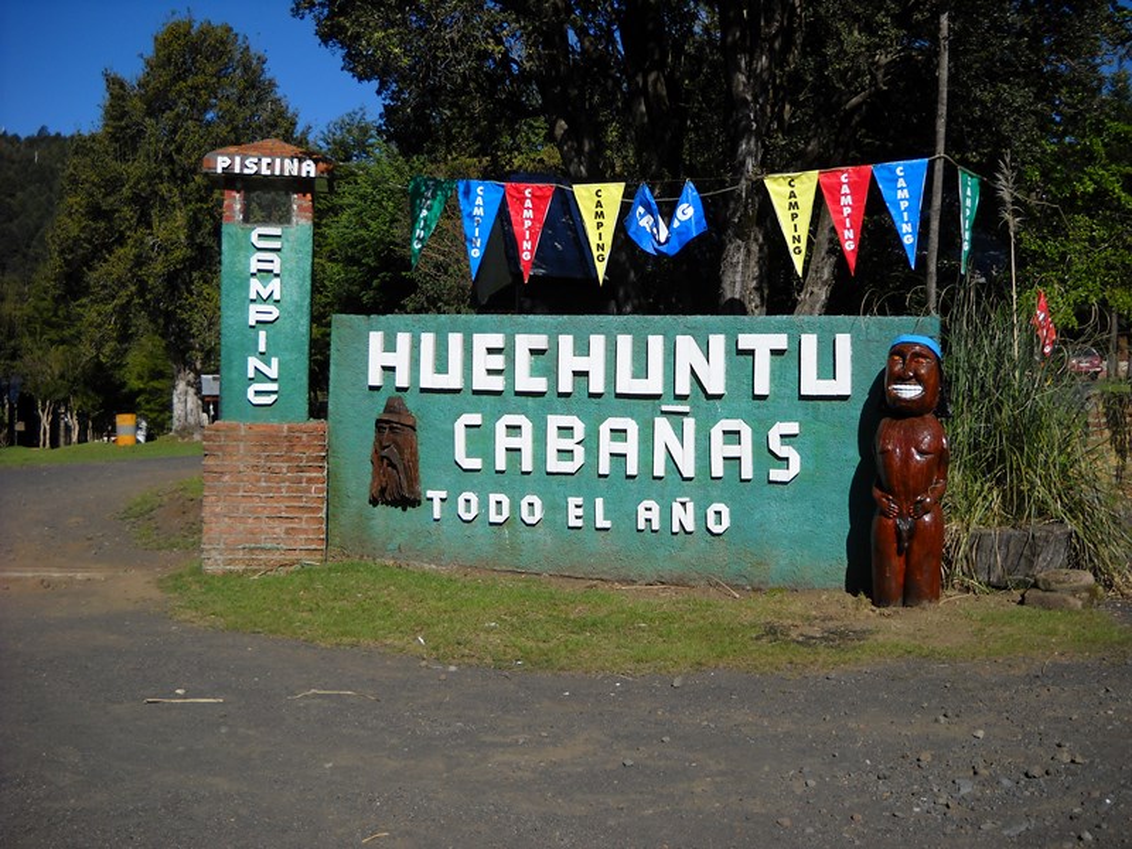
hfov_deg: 45.8
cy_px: 424
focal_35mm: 41
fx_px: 1341
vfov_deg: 35.1
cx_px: 566
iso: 64
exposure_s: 1/500
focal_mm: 6.72
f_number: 5.5
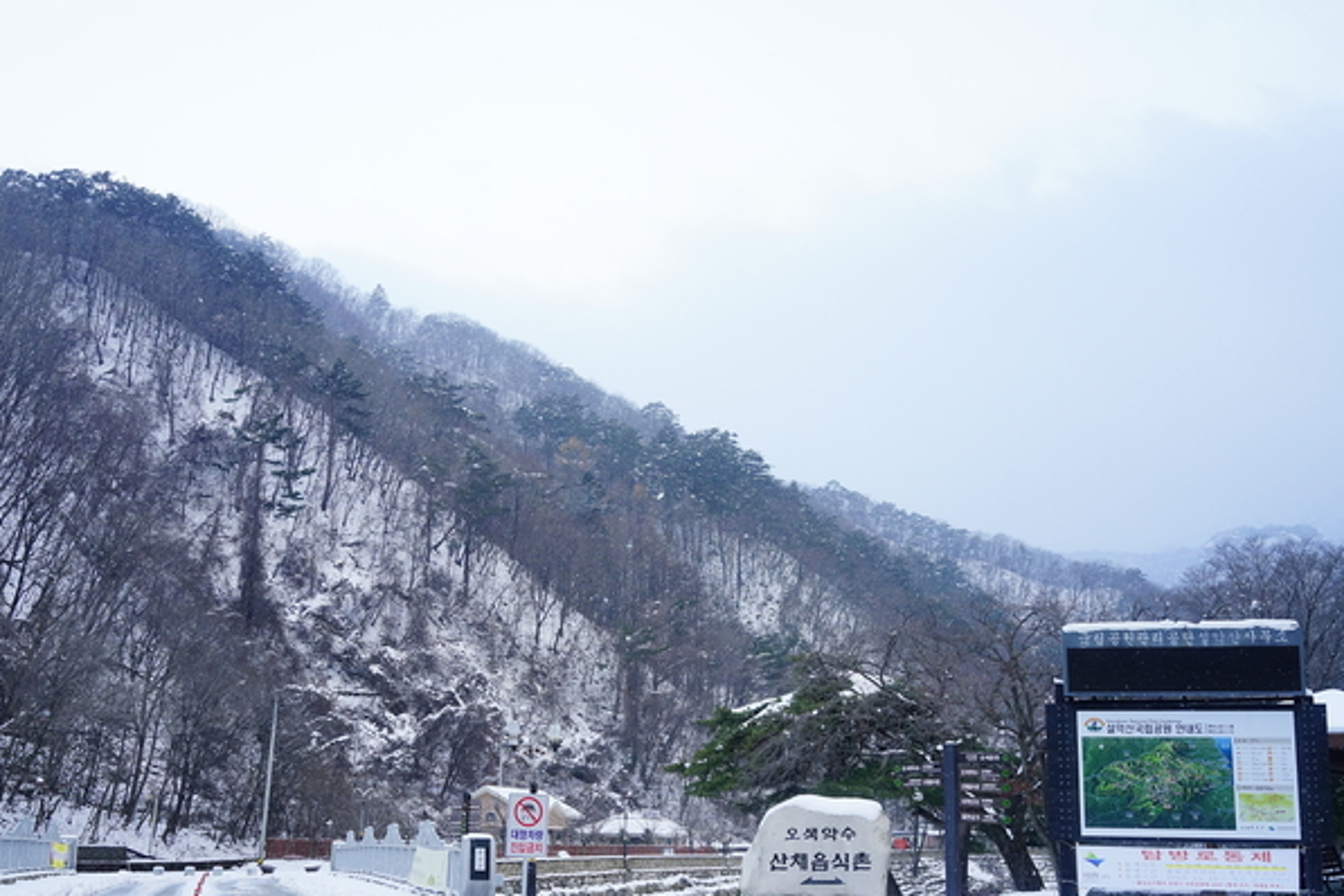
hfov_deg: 47.4
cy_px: 522
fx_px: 1531
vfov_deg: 32.6
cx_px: 690
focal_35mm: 41
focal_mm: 35
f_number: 4.5
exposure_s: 1/200
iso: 1000
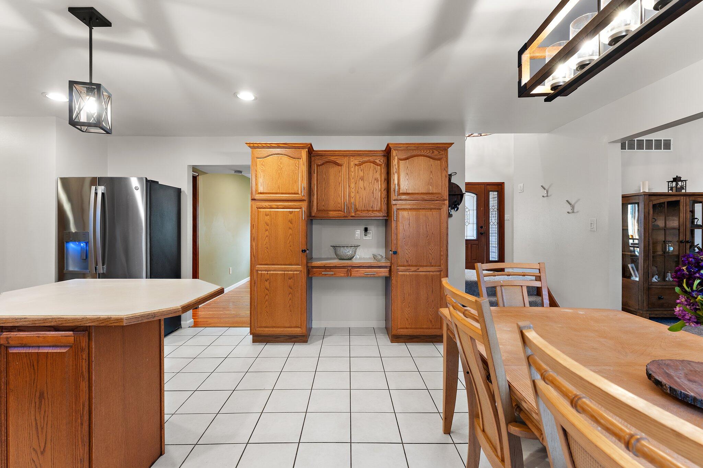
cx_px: 352
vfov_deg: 74.4
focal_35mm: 16
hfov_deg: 97.5
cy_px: 234
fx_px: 308
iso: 200
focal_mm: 15.8
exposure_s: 6
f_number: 9
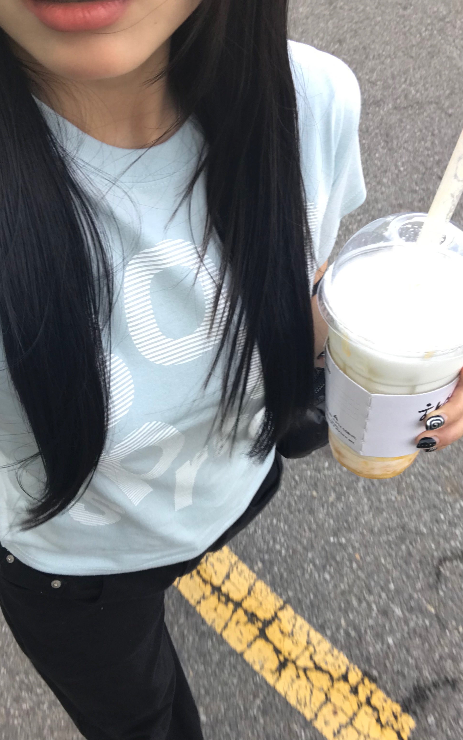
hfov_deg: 37.2
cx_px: 212
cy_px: 370
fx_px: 686
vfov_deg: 56.7
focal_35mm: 34
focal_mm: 2.87
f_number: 2.2
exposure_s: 1/120
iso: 25
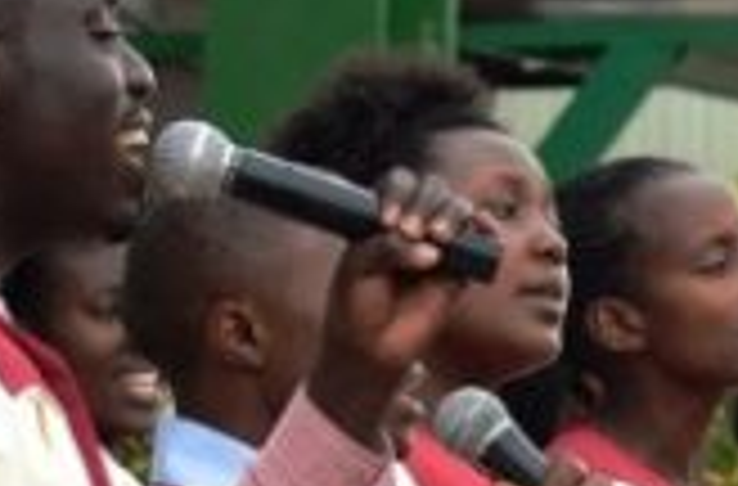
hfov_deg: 4.2
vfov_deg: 2.8
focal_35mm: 493
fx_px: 10068
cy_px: 965
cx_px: 472
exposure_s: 1/500
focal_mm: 70
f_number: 5.6
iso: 1000
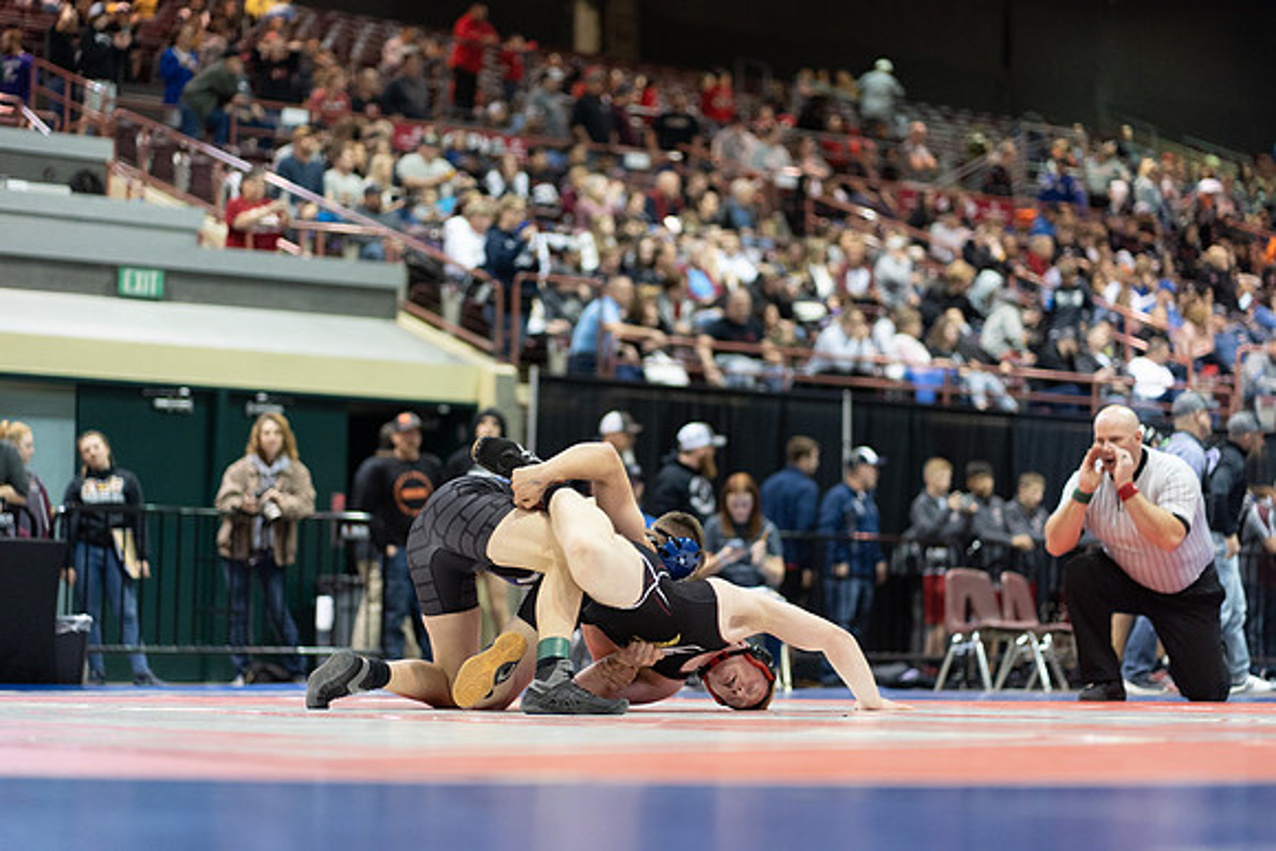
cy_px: 426
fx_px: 3013
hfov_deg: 23.9
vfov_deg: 16.1
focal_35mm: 85
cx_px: 638
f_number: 1.8
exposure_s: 1/500
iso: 2000
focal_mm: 85
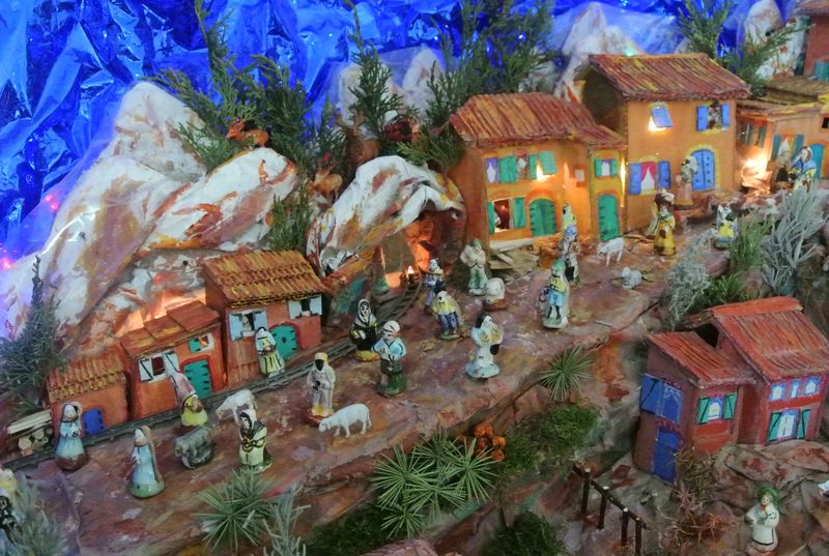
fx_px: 1038
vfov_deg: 30.0
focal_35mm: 45
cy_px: 278
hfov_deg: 43.5
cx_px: 414
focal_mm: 16.9
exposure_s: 1/60
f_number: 4.5
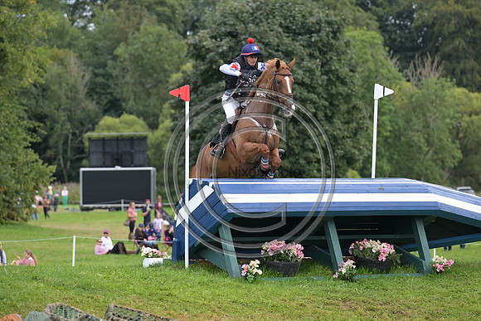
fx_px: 2673
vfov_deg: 6.9
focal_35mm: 200
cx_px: 240
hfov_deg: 10.3
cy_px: 160
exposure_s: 1/1250
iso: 1100
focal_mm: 200
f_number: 5.6
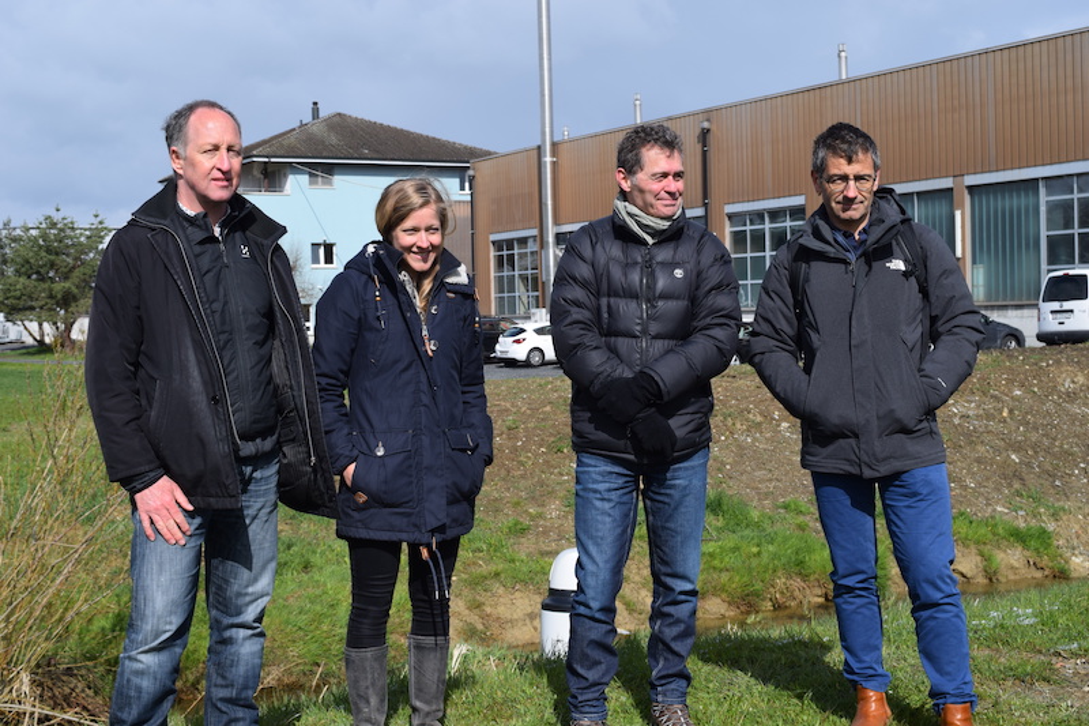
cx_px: 544
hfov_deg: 38.9
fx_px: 1542
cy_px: 363
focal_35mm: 51
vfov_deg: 26.5
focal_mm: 34
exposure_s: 1/400
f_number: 10
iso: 200
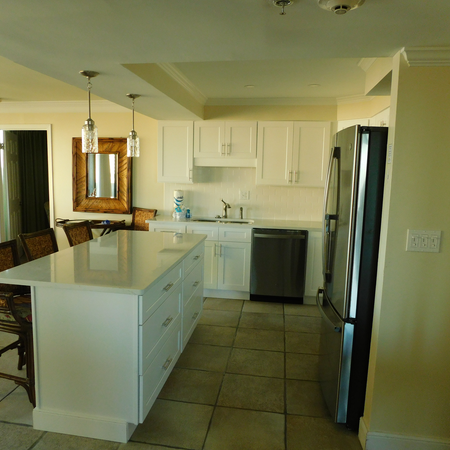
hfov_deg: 57.3
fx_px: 412
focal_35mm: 28
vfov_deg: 57.3
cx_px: 210
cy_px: 229
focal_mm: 4
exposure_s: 1/30
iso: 220
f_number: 3
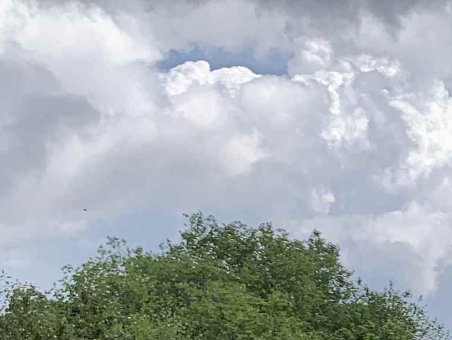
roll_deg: +3.5
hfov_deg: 17.5
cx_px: 641
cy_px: 600
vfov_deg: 13.1
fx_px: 1346
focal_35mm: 103
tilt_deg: -1.4
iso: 25
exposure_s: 1/1812
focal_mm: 4.25
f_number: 1.8
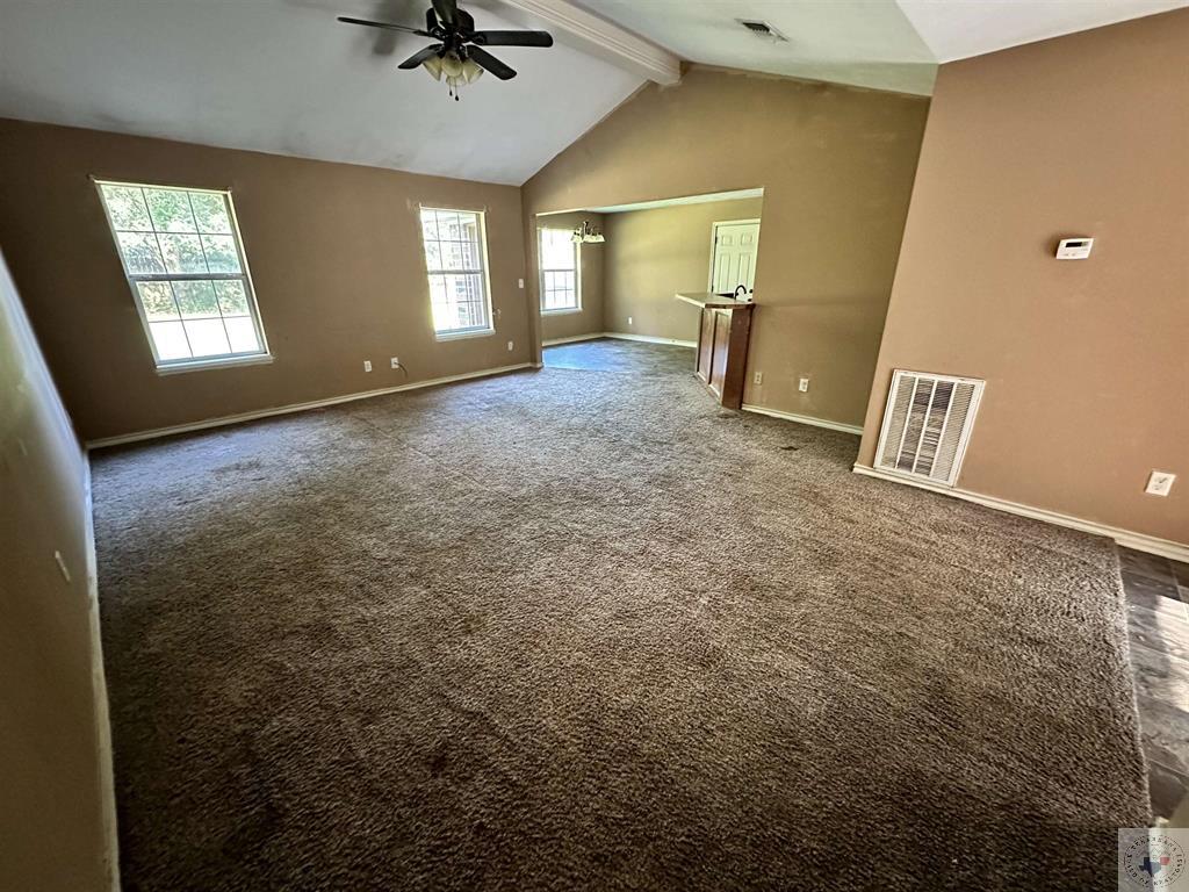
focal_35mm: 14
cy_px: 446
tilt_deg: -20.3
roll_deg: +0.5
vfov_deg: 85.7
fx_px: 481
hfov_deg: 102.1
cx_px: 594
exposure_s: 1/55
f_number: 2.2
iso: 1250
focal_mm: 2.22
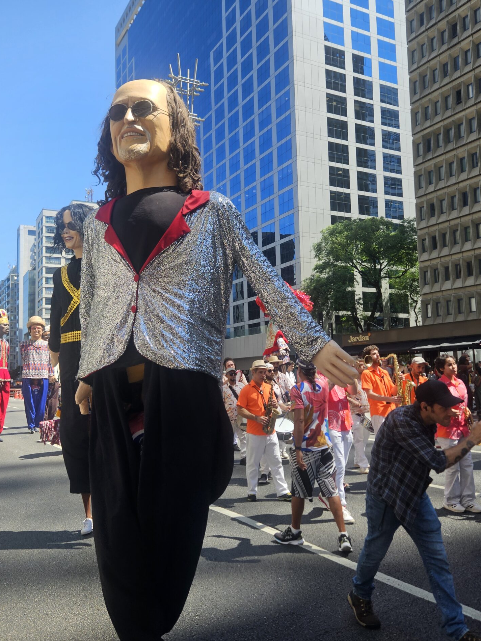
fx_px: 574
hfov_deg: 45.5
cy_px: 324
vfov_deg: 58.3
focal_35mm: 31
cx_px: 233
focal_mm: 5.4
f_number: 1.8
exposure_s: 1/752
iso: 25
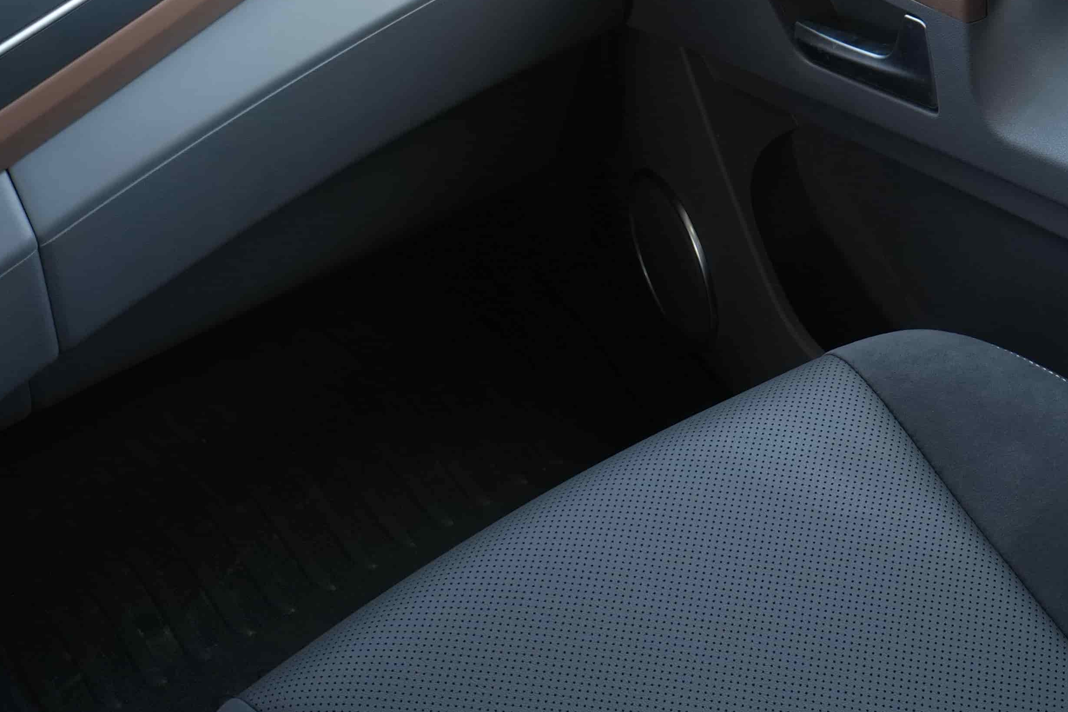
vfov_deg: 19.4
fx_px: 2017
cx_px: 757
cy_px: -26
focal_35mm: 68
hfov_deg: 29.3
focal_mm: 18
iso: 500
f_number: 5.6
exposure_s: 1/200
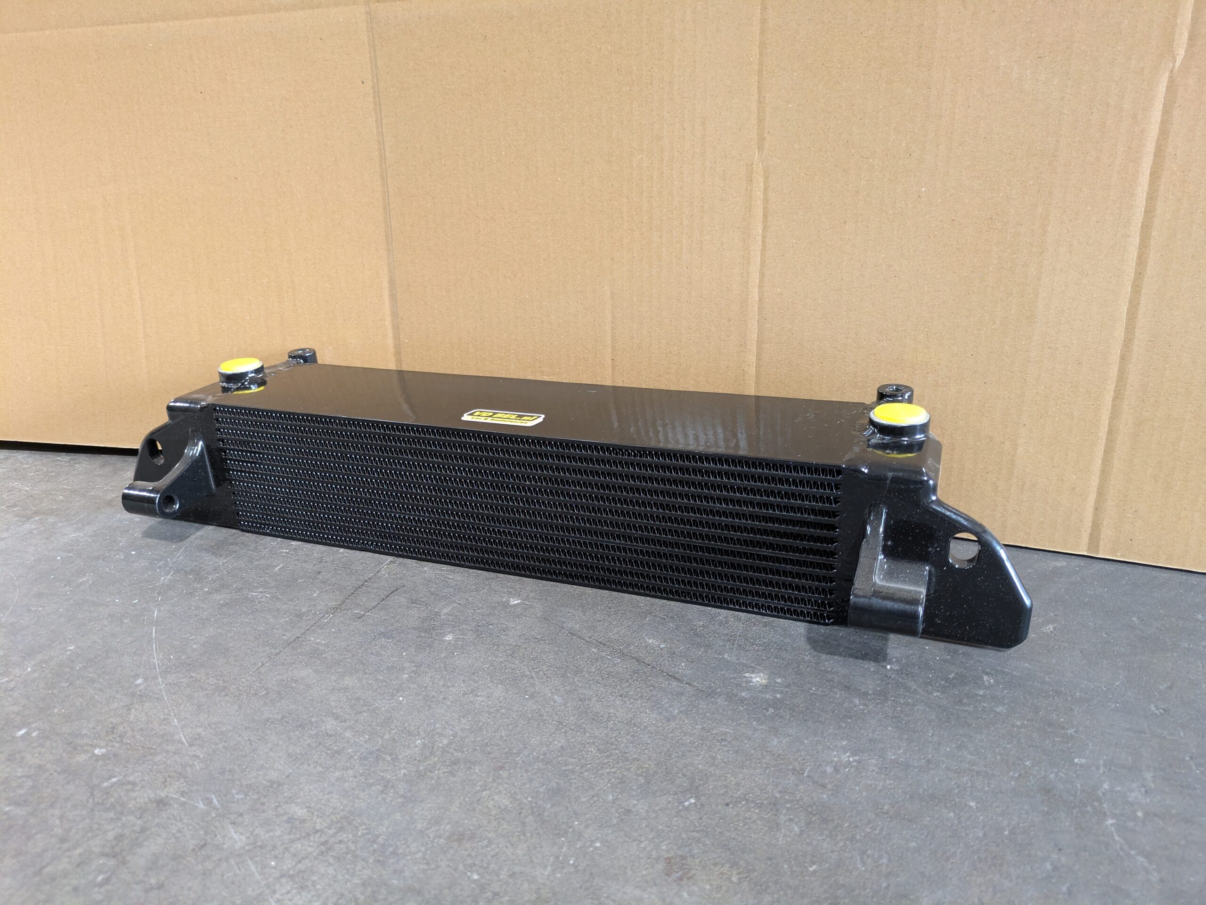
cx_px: 603
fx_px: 871
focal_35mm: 25
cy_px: 452
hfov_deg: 69.4
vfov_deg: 54.9
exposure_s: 1/25
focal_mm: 5.43
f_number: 1.89
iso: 413
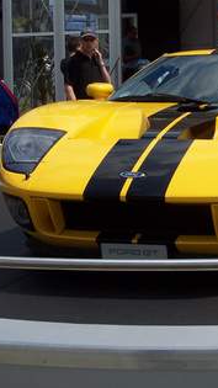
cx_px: 236
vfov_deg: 25.0
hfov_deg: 14.1
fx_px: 864
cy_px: 97
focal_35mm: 84
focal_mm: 8
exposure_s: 1/1000
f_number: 4.8
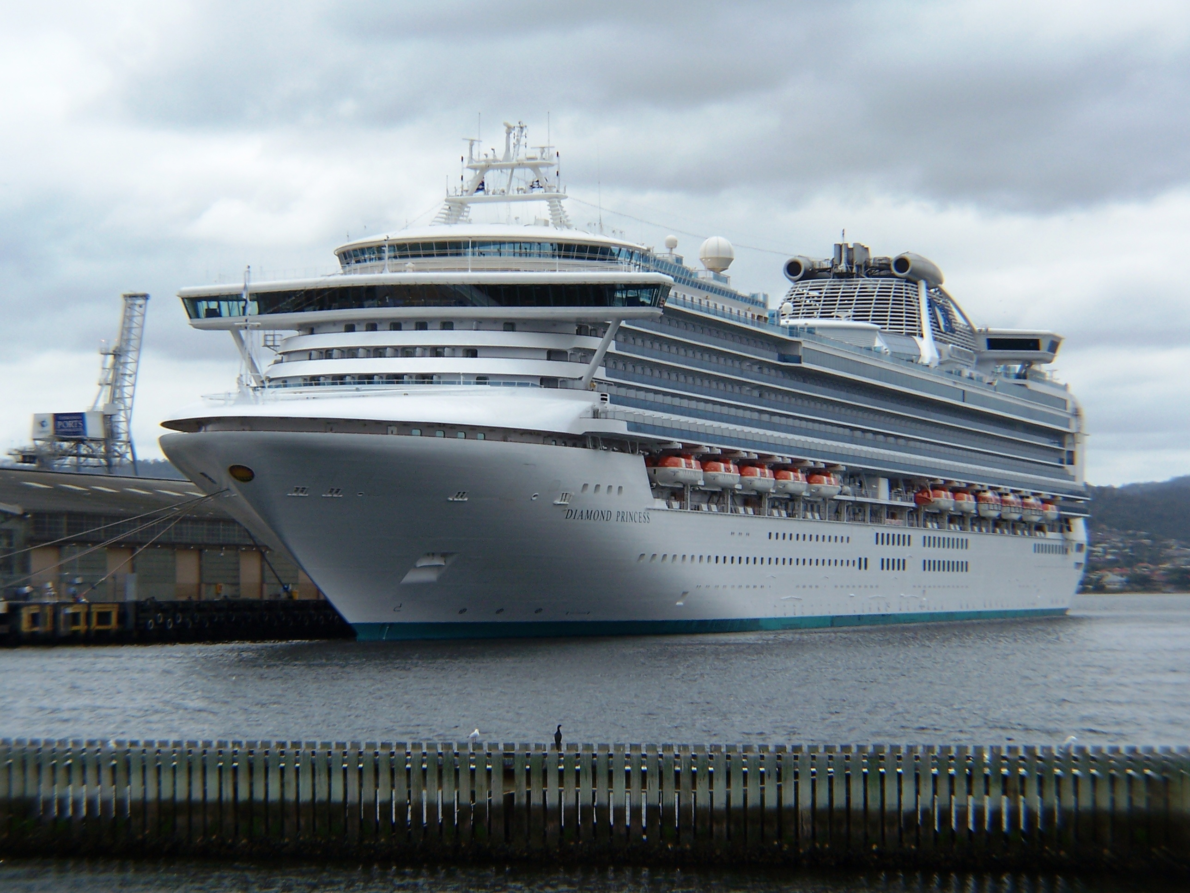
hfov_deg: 15.4
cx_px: 595
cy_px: 446
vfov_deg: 11.6
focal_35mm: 128
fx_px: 4400
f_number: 4.5
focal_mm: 21.2
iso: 80
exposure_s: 1/640
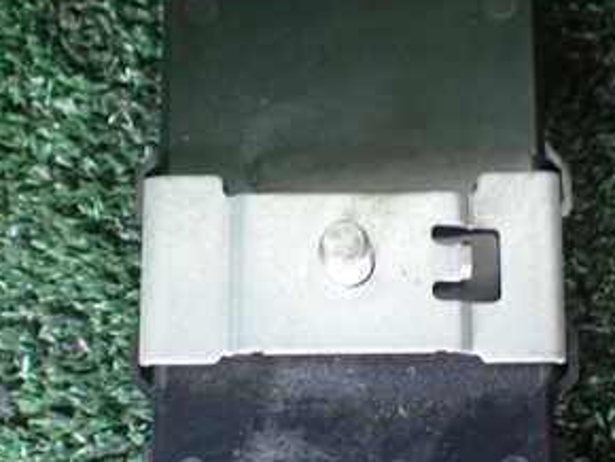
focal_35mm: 62
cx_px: 350
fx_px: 1102
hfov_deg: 31.1
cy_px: 250
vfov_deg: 23.7
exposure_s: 1/30
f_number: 2.3
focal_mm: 5.4
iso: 1000
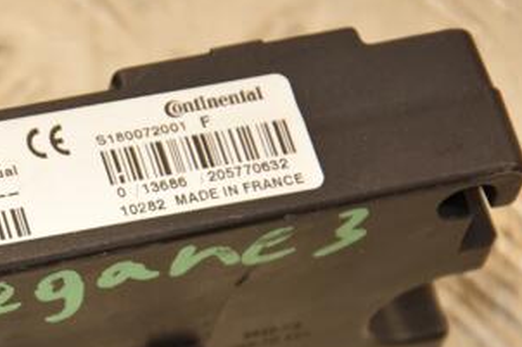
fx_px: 4536
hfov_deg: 6.6
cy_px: 242
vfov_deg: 4.4
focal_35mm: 313
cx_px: 14
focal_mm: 105
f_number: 6.3
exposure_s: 1/200
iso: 800
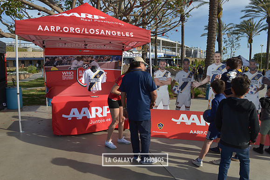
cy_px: 90
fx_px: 180
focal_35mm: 24
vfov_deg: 53.2
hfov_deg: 73.7
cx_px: 135
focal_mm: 24
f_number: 10
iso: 200
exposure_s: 1/400
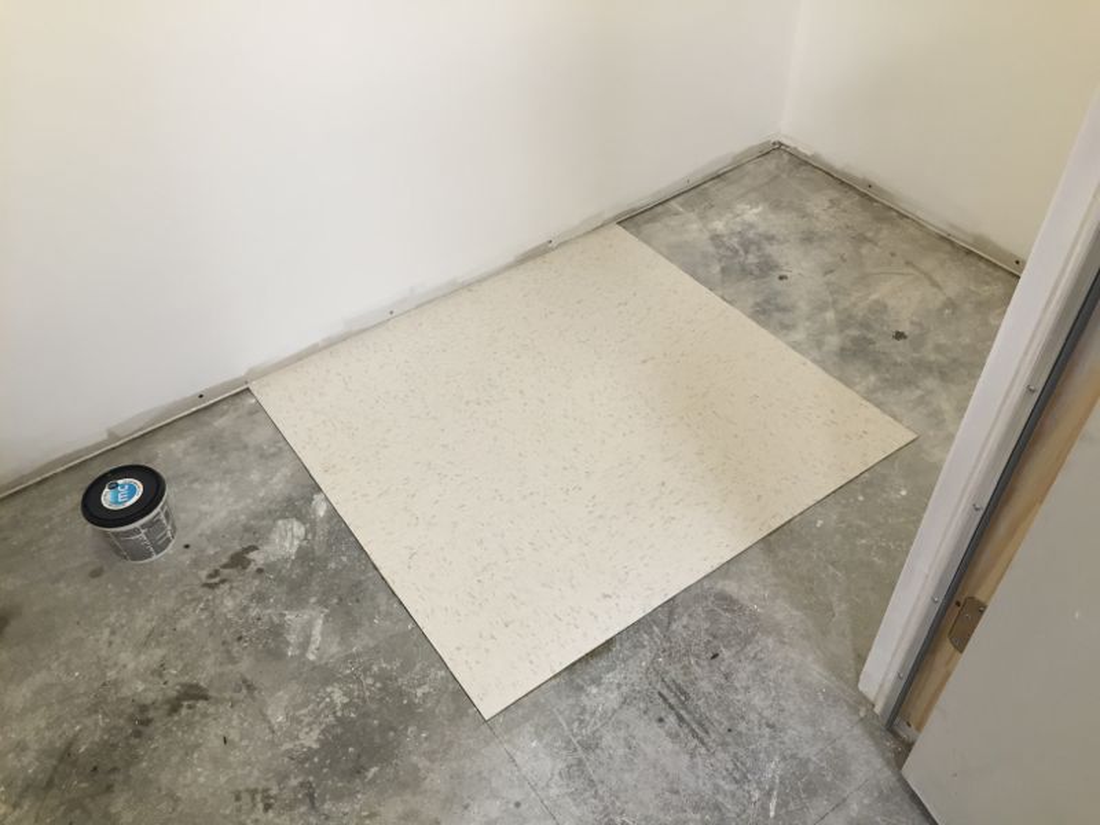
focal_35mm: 29
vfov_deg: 48.2
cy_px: 412
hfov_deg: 61.7
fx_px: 922
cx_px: 550
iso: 80
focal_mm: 4.15
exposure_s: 1/30
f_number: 2.2
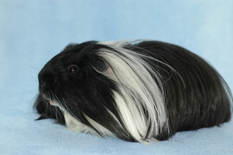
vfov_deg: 15.2
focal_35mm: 90
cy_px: 78
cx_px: 116
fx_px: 582
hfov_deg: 22.6
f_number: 5
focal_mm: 60
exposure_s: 1/160
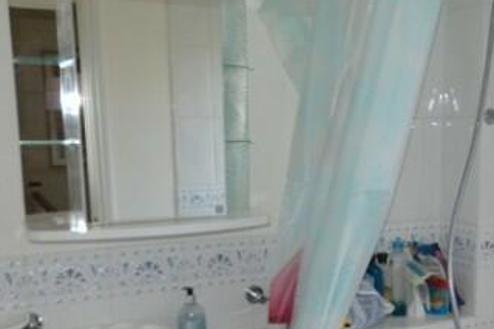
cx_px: 366
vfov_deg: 27.8
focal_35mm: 48
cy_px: 236
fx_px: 658
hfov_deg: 40.1
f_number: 4
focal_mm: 10
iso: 400
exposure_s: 1/60
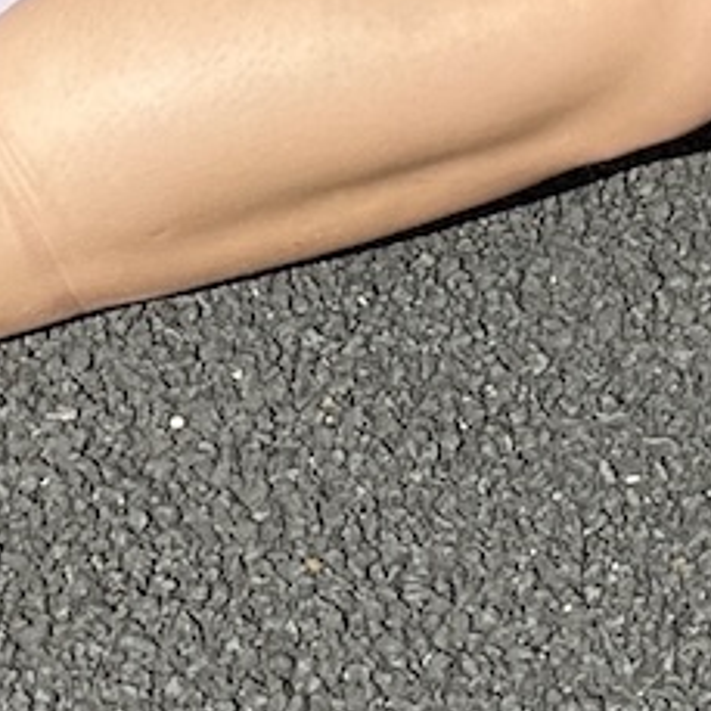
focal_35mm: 201
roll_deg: -0.5
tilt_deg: -40.8
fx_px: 4671
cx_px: 928
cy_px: -981
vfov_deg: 8.1
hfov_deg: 8.6
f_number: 1.6
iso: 50
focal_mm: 5.1
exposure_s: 1/3049
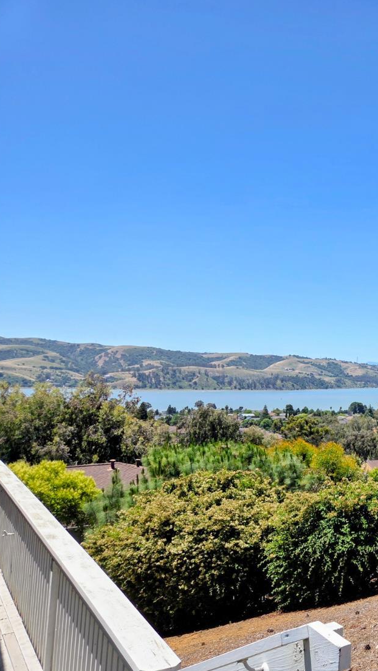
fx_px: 606
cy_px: 340
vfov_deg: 58.0
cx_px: 447
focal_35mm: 34
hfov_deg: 29.9
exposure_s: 1/5129
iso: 80
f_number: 1.8
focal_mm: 5.4
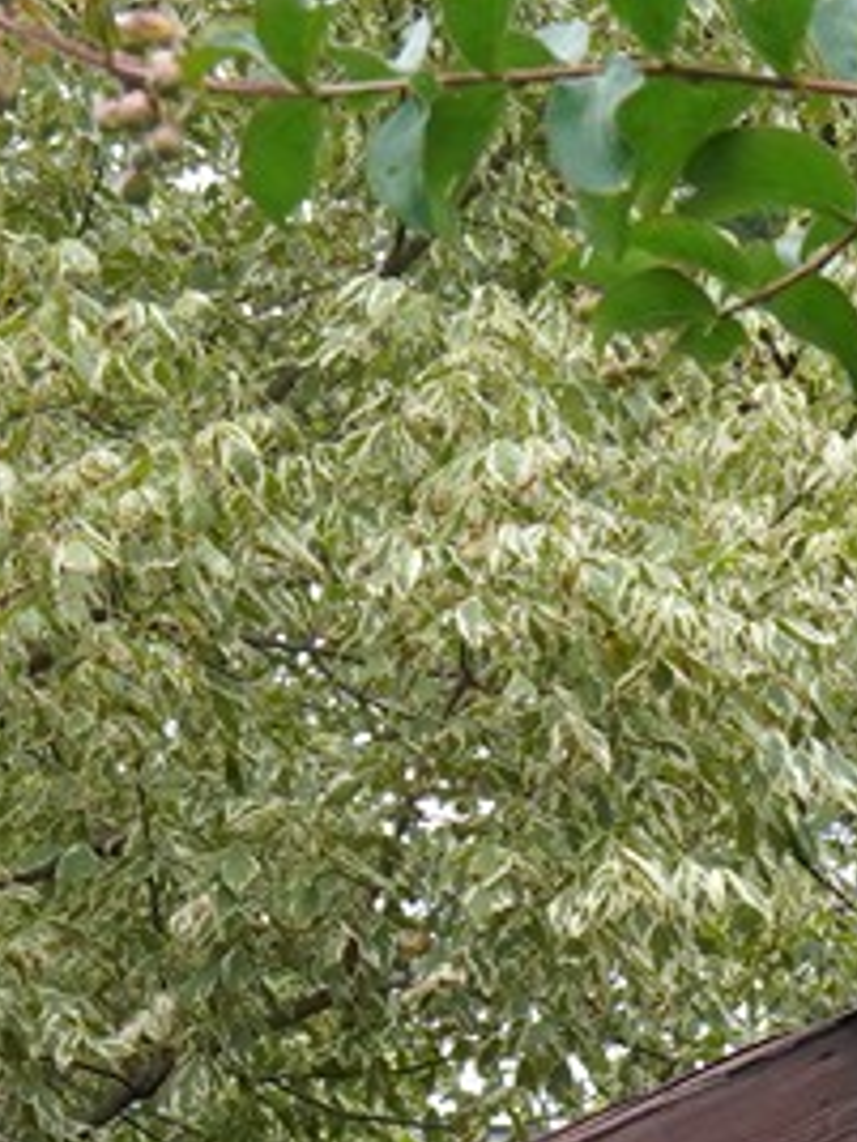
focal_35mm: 251
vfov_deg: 7.4
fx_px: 8285
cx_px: 1322
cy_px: 2770
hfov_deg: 5.9
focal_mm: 35
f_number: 13
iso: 400
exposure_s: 1/100
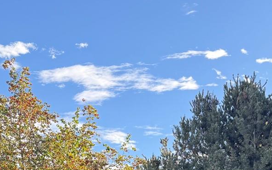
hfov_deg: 29.5
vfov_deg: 17.0
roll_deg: +0.3
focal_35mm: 69
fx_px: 512
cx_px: 188
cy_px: 261
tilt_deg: +1.2
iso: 100
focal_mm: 6.76
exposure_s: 1/612
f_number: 1.78
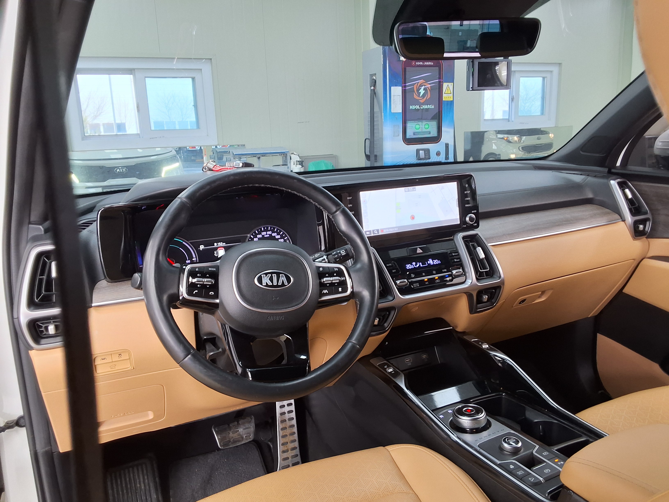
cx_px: 334
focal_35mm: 28
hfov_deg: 63.4
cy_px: 251
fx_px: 541
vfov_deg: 49.7
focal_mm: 2.91
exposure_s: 1/40
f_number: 1.9
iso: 64
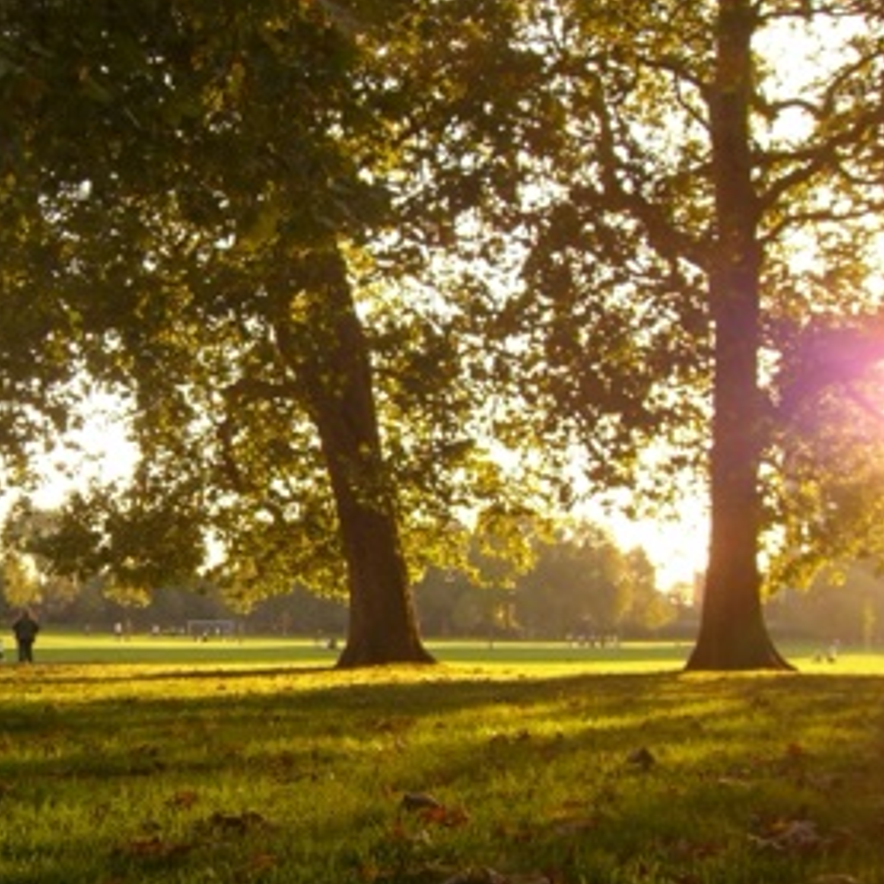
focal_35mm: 58
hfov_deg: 29.0
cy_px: 550
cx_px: 191
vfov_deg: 29.4
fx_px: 1676
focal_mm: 6.2
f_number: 4.3
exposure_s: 1/80
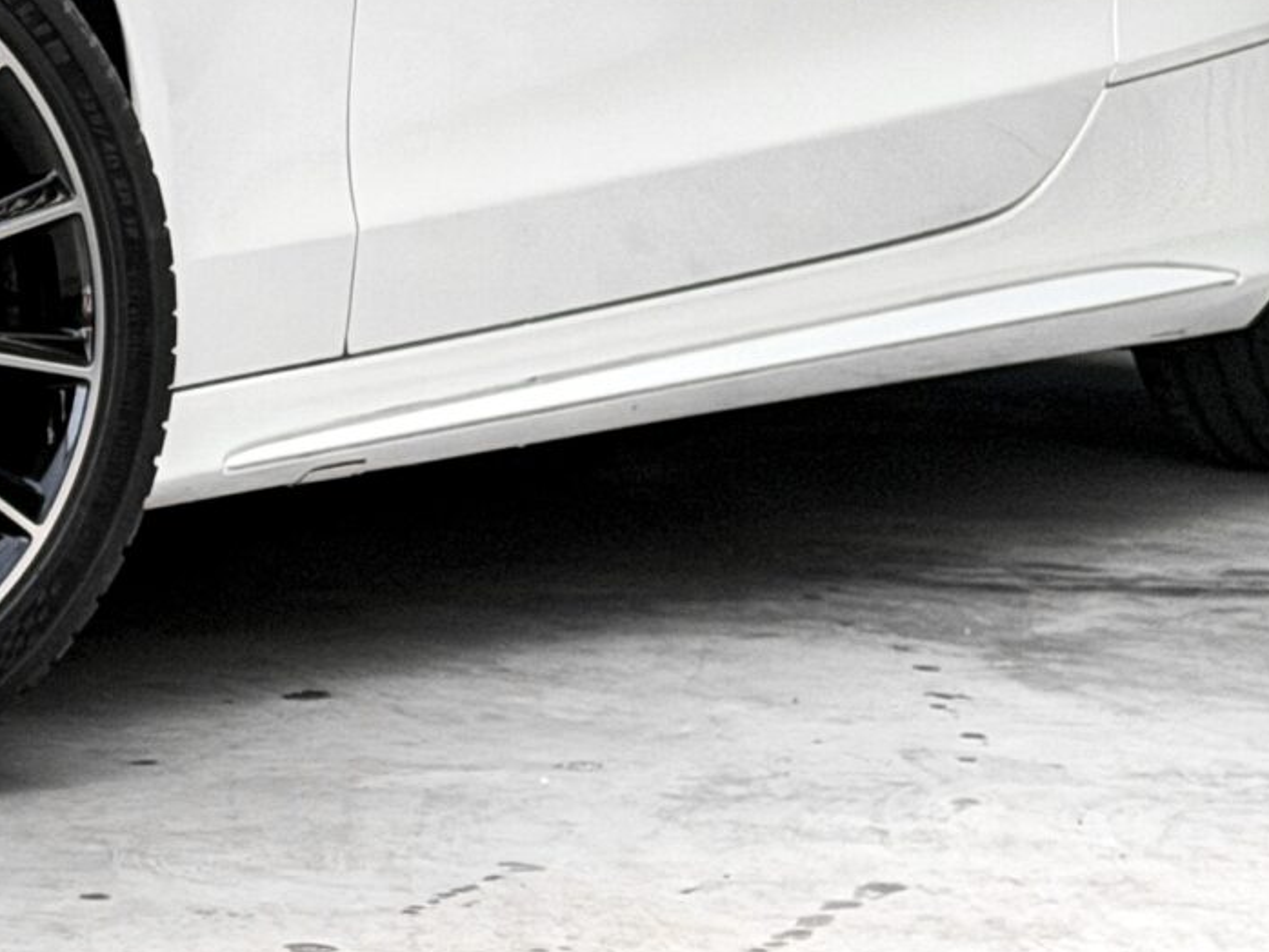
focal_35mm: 176
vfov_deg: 8.4
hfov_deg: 10.9
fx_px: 6454
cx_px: -455
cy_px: -200
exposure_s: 1/730
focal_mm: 6.76
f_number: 1.8
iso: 80
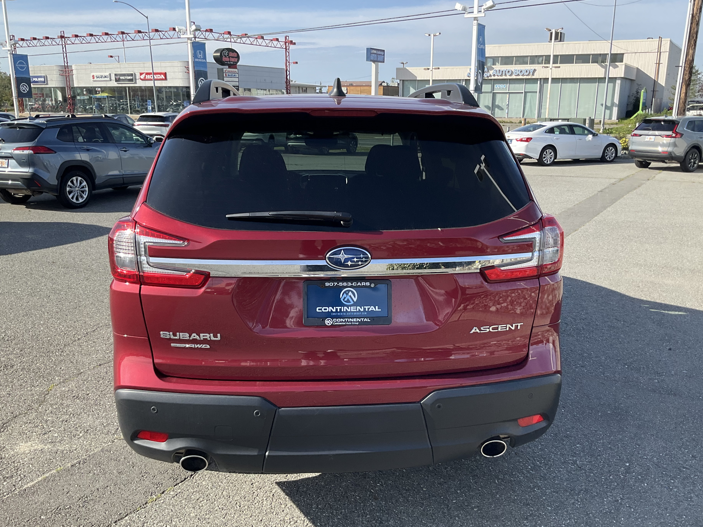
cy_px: 273
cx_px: 372
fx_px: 650
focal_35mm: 32
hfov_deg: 56.8
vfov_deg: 44.2
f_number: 1.8
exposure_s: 1/829
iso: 25
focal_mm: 3
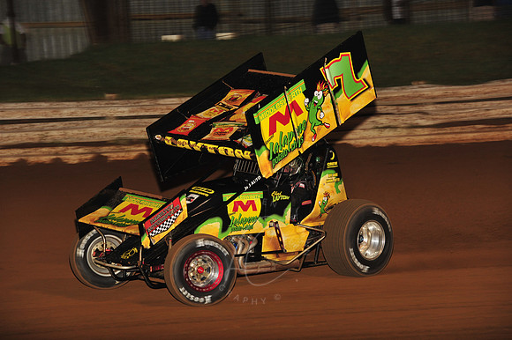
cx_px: 256
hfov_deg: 14.2
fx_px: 2061
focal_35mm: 145
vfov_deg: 9.5
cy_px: 170
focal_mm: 145
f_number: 7.1
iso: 1000
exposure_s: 1/320
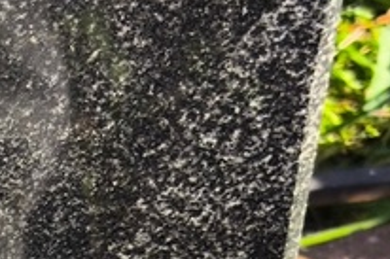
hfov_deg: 9.6
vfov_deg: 6.5
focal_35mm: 202
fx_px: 2187
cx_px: -349
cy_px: 565
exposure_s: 1/369
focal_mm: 4.71
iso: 50
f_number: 1.7
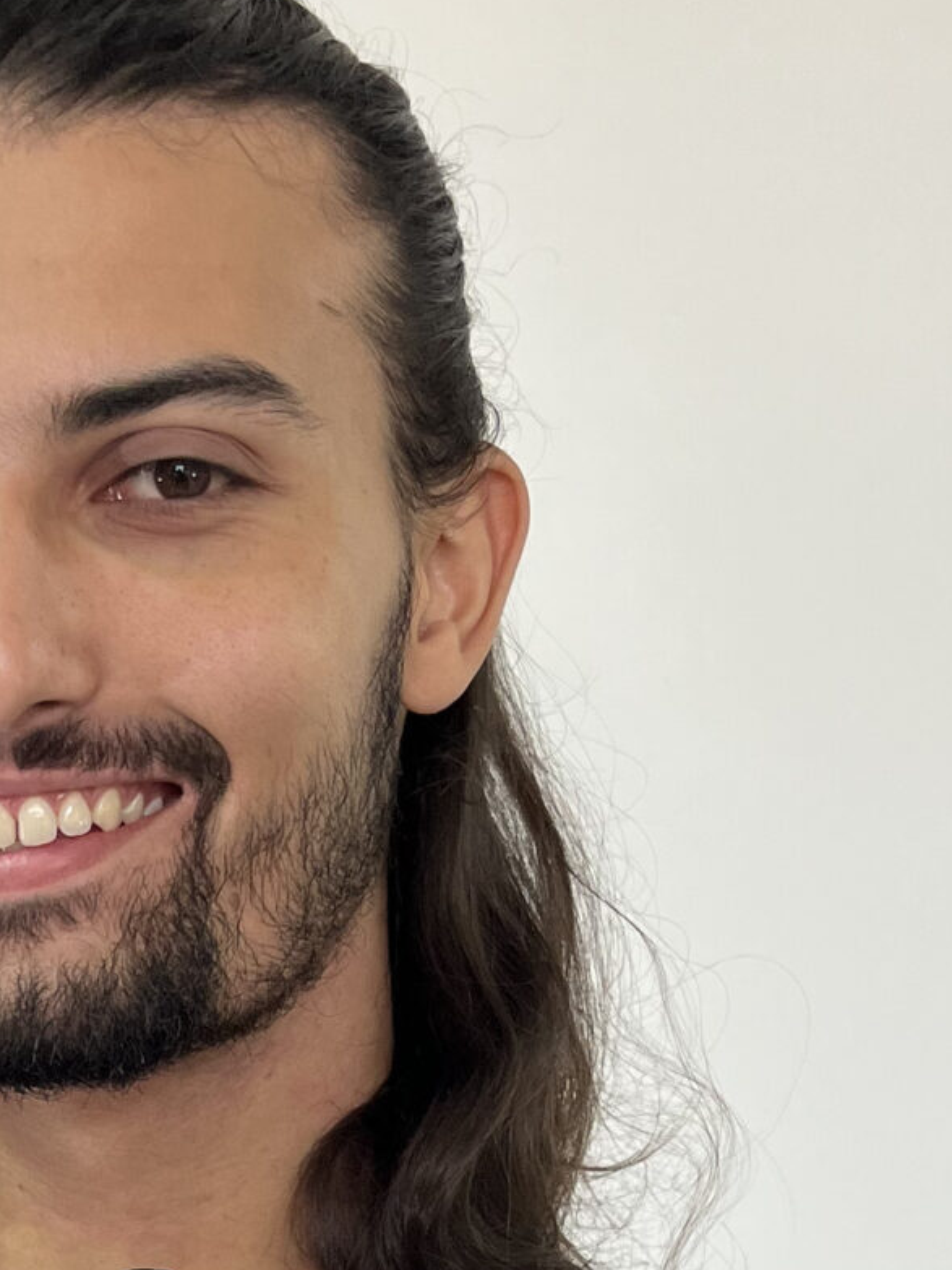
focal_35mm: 85
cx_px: -144
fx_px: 3118
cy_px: 1598
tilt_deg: -2.7
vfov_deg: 21.1
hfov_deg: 16.7
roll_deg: -7.6
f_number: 1.6
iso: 80
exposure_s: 1/120
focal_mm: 5.1
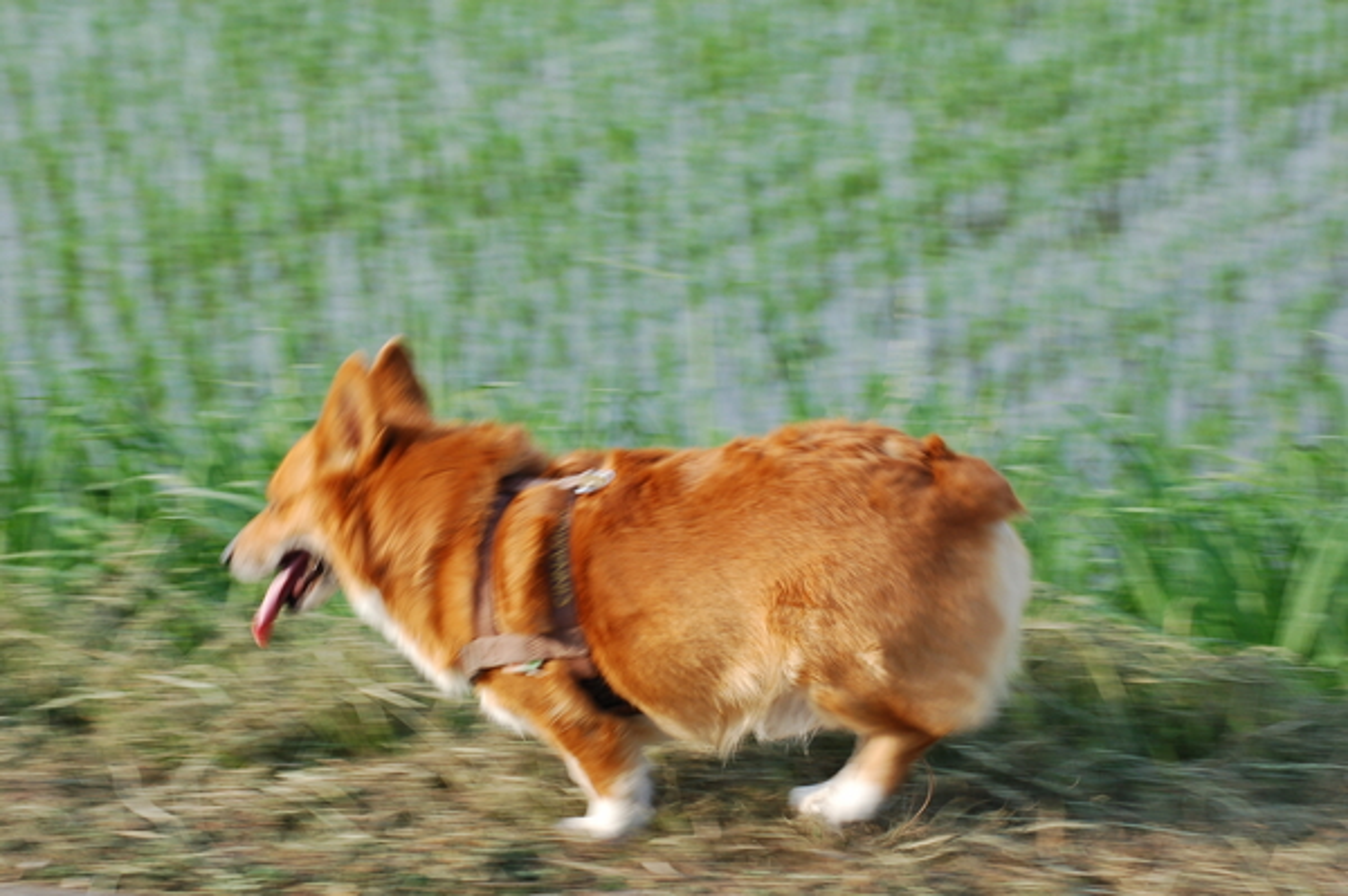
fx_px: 4377
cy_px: 448
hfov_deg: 17.5
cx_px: 674
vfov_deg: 11.7
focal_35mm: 117
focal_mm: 78
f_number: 11
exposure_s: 1/100
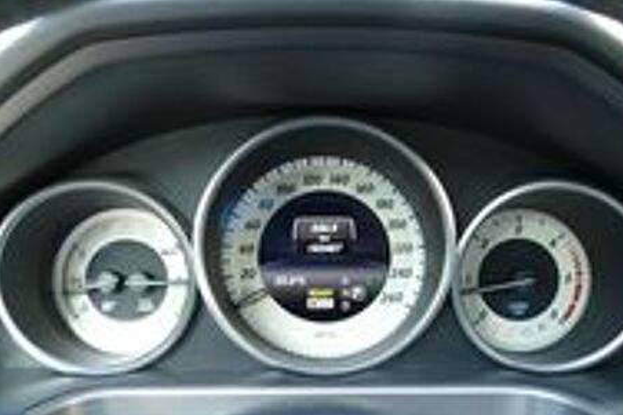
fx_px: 605
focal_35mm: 35
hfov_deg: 54.4
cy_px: 217
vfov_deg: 37.8
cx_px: 327
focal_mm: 12.12
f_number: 3
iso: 500
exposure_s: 1/80
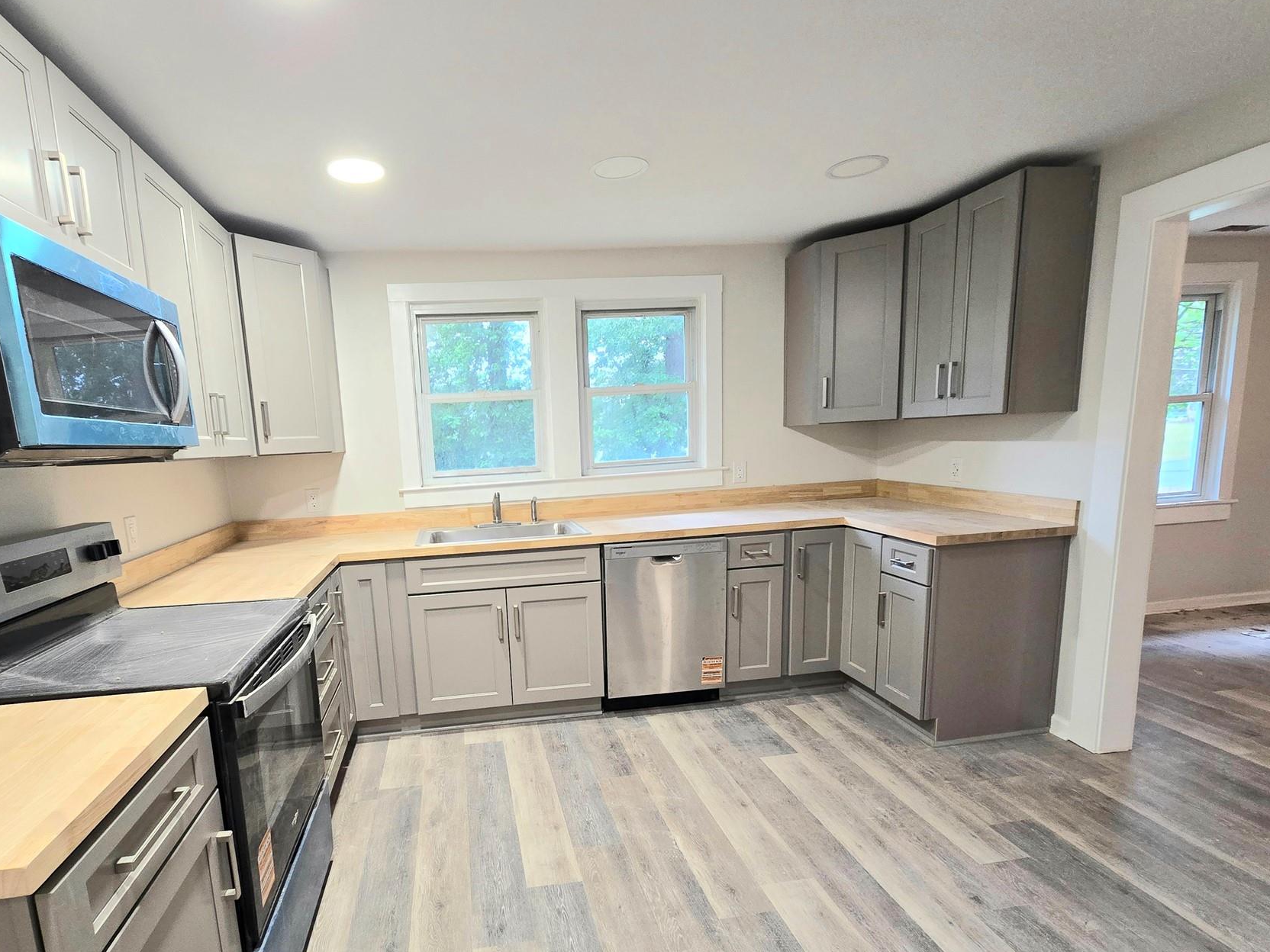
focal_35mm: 16
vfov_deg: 77.5
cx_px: 533
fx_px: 587
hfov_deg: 93.7
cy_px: 552
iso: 200
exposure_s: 1/60.2
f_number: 2.2
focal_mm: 2.2
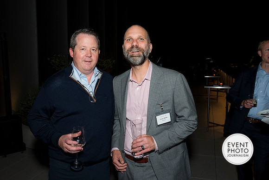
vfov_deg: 41.1
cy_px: 90
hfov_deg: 58.7
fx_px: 239
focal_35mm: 32
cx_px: 134
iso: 1250
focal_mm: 32
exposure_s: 1/125
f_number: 5.6
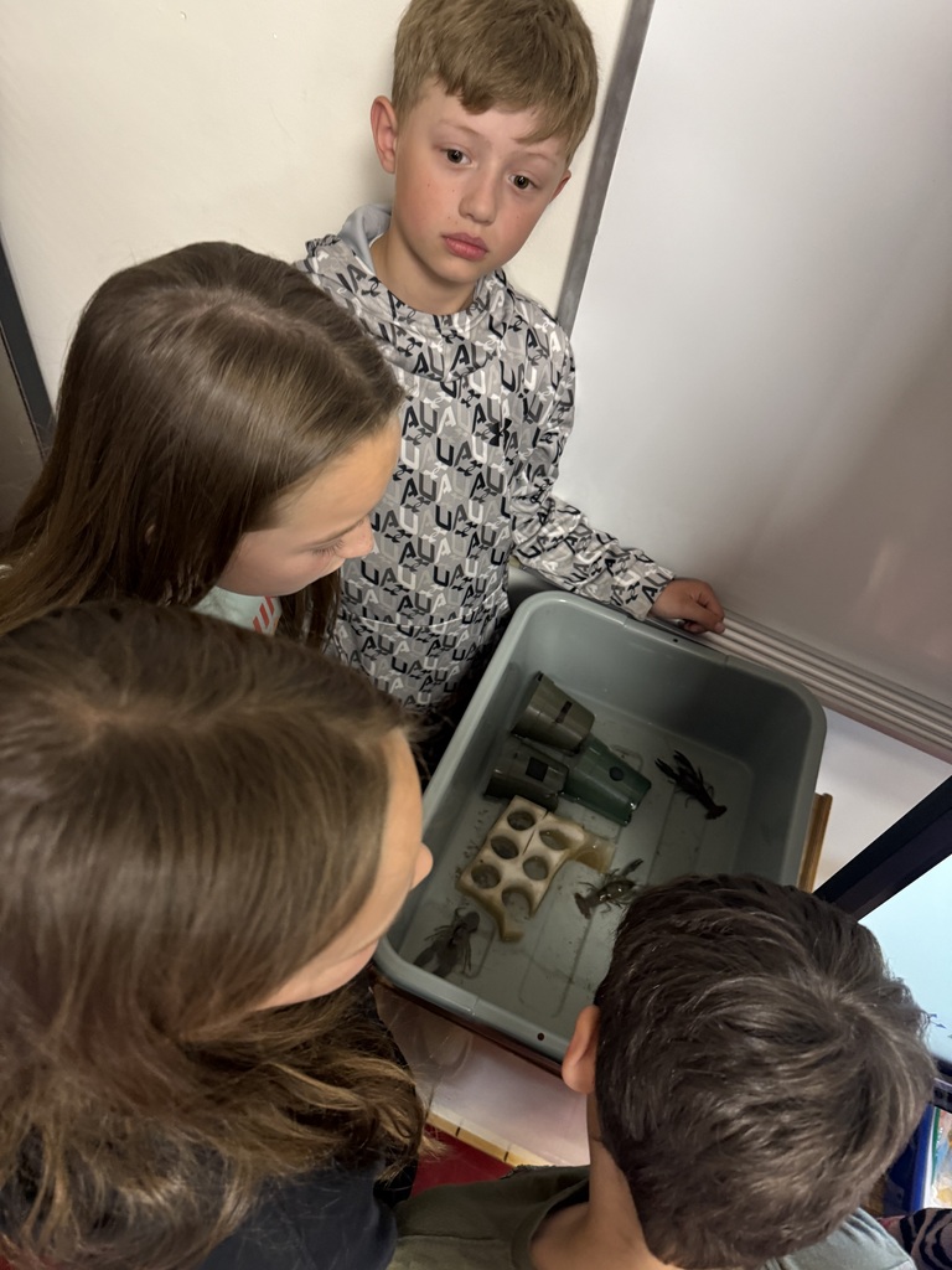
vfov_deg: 71.6
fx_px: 880
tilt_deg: -53.9
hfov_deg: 56.8
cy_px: 635
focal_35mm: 24
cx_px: 476
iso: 400
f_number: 1.78
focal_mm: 6.76
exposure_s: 1/60
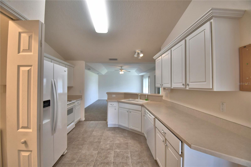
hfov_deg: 100.4
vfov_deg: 77.3
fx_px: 105
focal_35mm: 15
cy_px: 84
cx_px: 126
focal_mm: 10
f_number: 4.5
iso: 400
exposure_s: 1/80
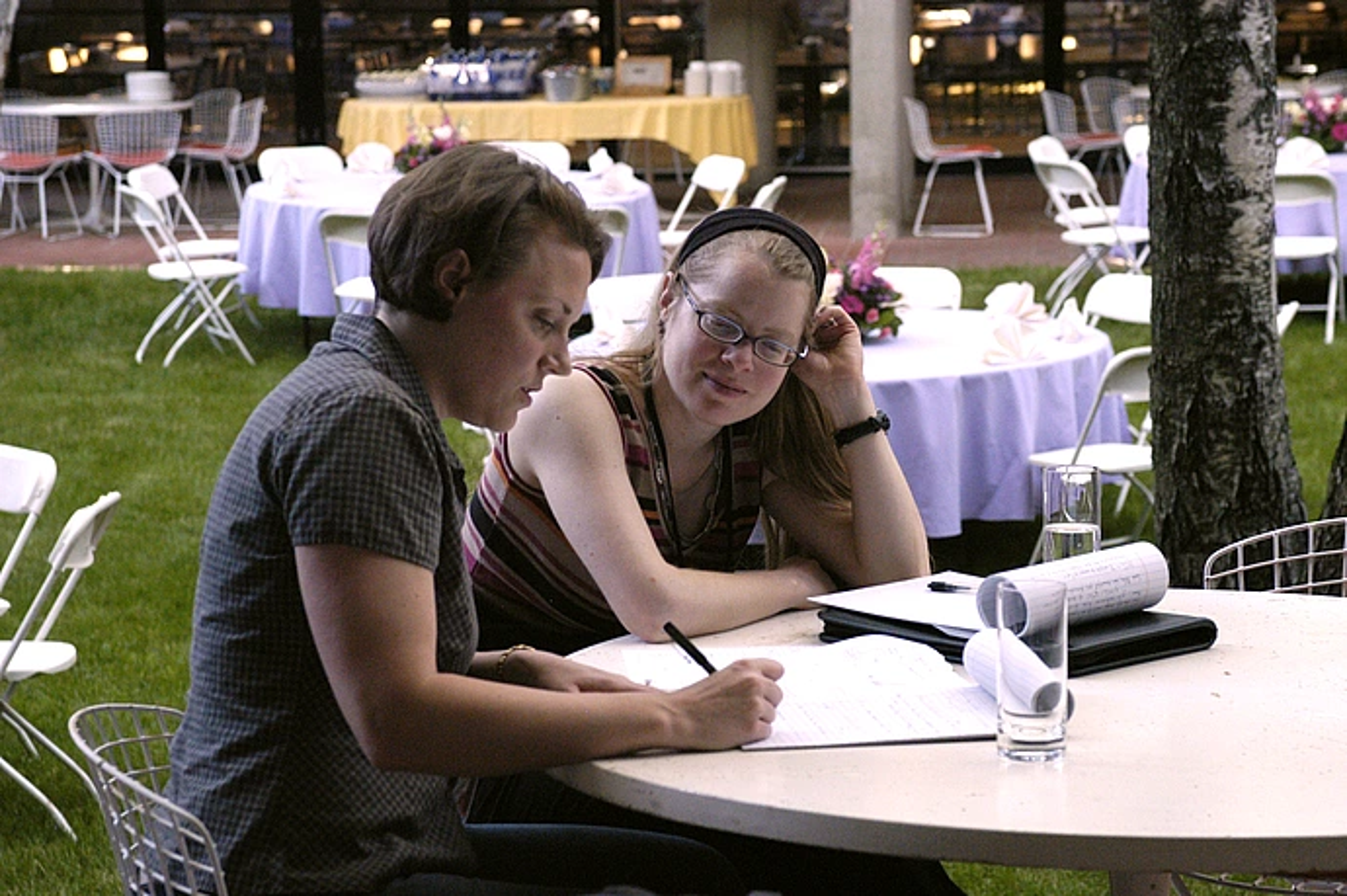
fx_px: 3926
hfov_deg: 19.5
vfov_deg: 13.0
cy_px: 448
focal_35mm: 105
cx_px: 674
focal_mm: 70
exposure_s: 1/125
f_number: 5.6
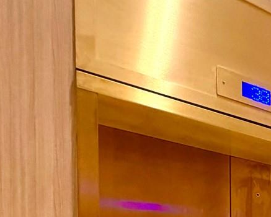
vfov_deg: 25.0
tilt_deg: -0.8
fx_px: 401
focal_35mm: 50
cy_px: 302
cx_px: 421
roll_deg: +0.1
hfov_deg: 25.9
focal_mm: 2.22
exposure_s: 1/120
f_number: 2.2
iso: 320
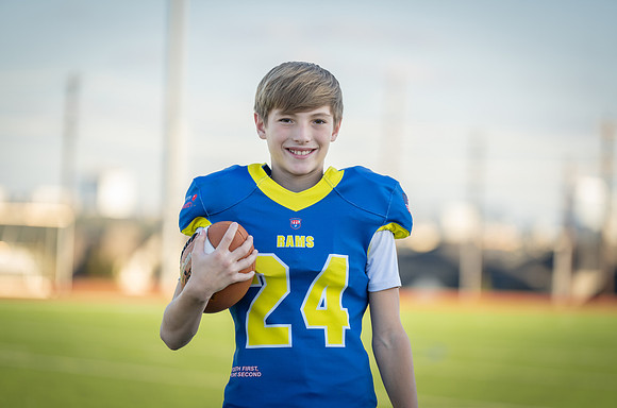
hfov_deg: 12.2
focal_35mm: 168
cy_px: 210
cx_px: 316
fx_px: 2881
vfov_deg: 8.1
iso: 100
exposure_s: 1/500
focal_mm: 164
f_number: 2.8
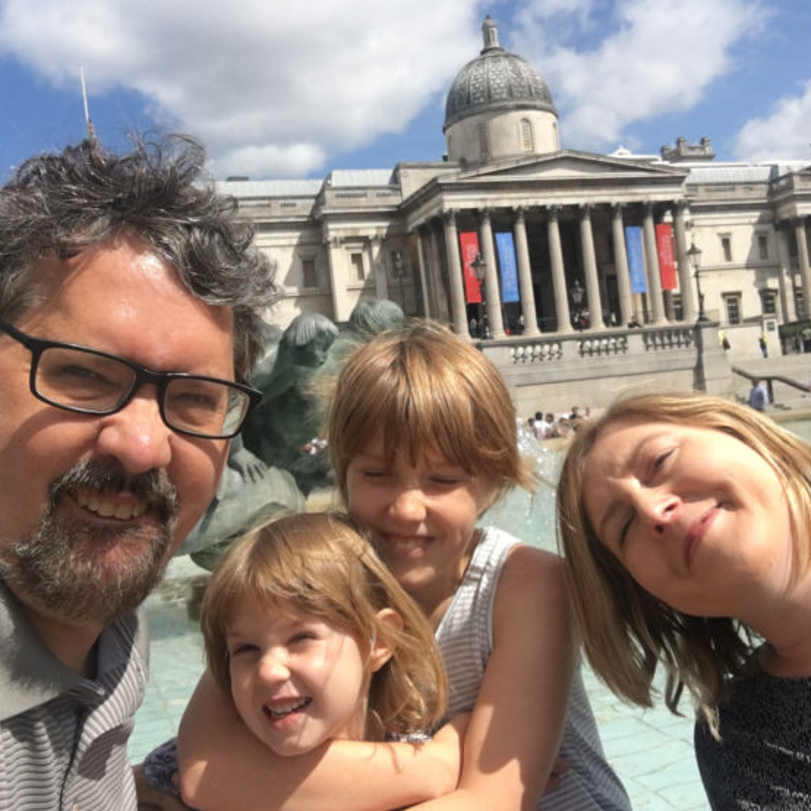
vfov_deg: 43.9
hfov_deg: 43.8
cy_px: 401
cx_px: 430
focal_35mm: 38
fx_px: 1007
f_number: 2.2
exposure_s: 1/1748
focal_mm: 2.65
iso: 32
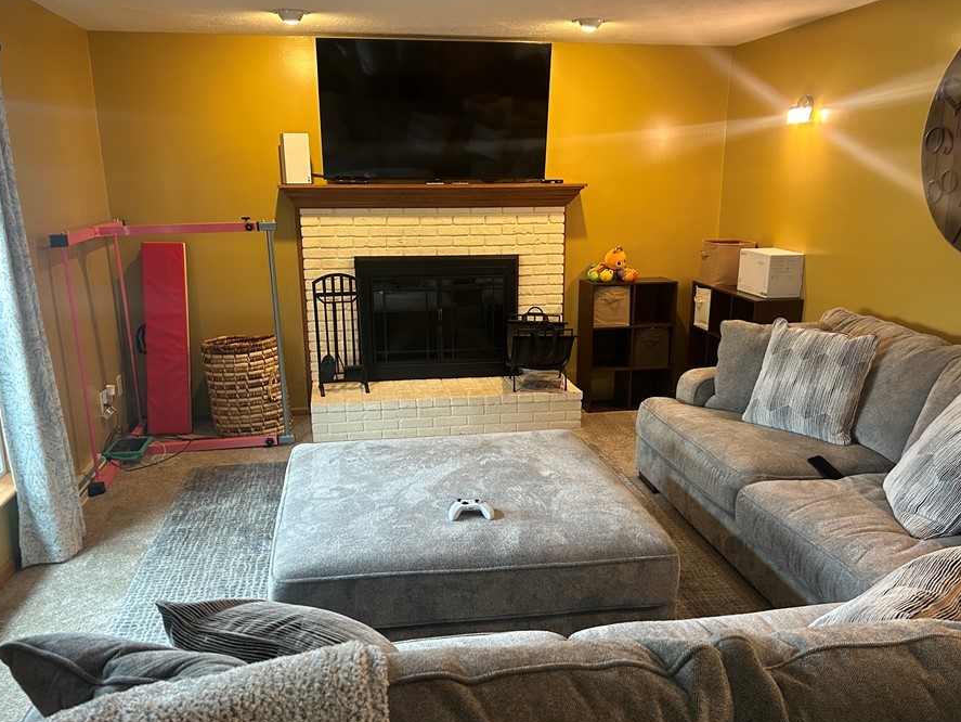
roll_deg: -0.3
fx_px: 833
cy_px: 407
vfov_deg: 46.7
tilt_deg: -16.0
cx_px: 494
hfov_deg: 59.9
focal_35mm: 30
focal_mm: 5.7
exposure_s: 1/60
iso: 200
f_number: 1.5
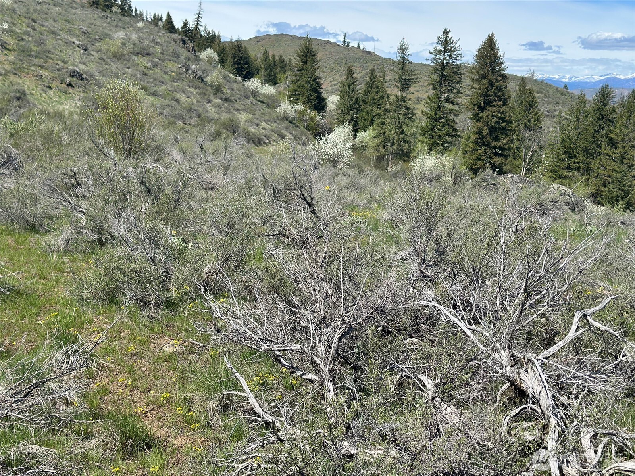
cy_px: 238
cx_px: 318
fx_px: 881
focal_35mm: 48
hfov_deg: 39.7
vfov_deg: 30.3
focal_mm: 6.86
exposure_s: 1/4566
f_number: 1.78
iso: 100
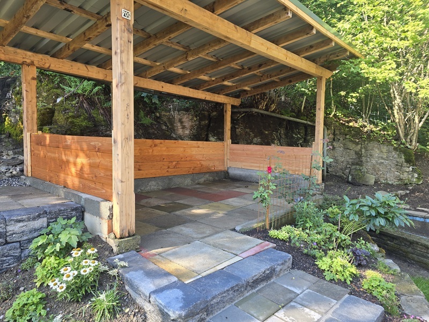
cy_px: 161
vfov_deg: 58.9
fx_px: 285
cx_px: 214
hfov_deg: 73.9
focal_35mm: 23
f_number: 1.7
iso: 64
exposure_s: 1/180
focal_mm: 6.3
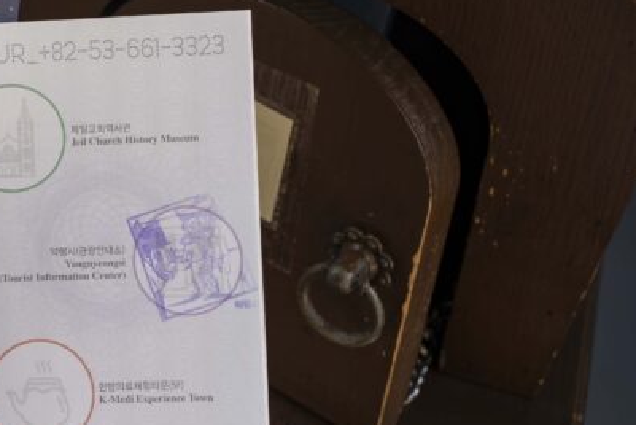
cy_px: 152
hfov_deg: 23.9
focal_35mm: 82
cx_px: 29
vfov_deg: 16.6
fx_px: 1449
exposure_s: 1/125
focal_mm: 32
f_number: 6.3
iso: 100
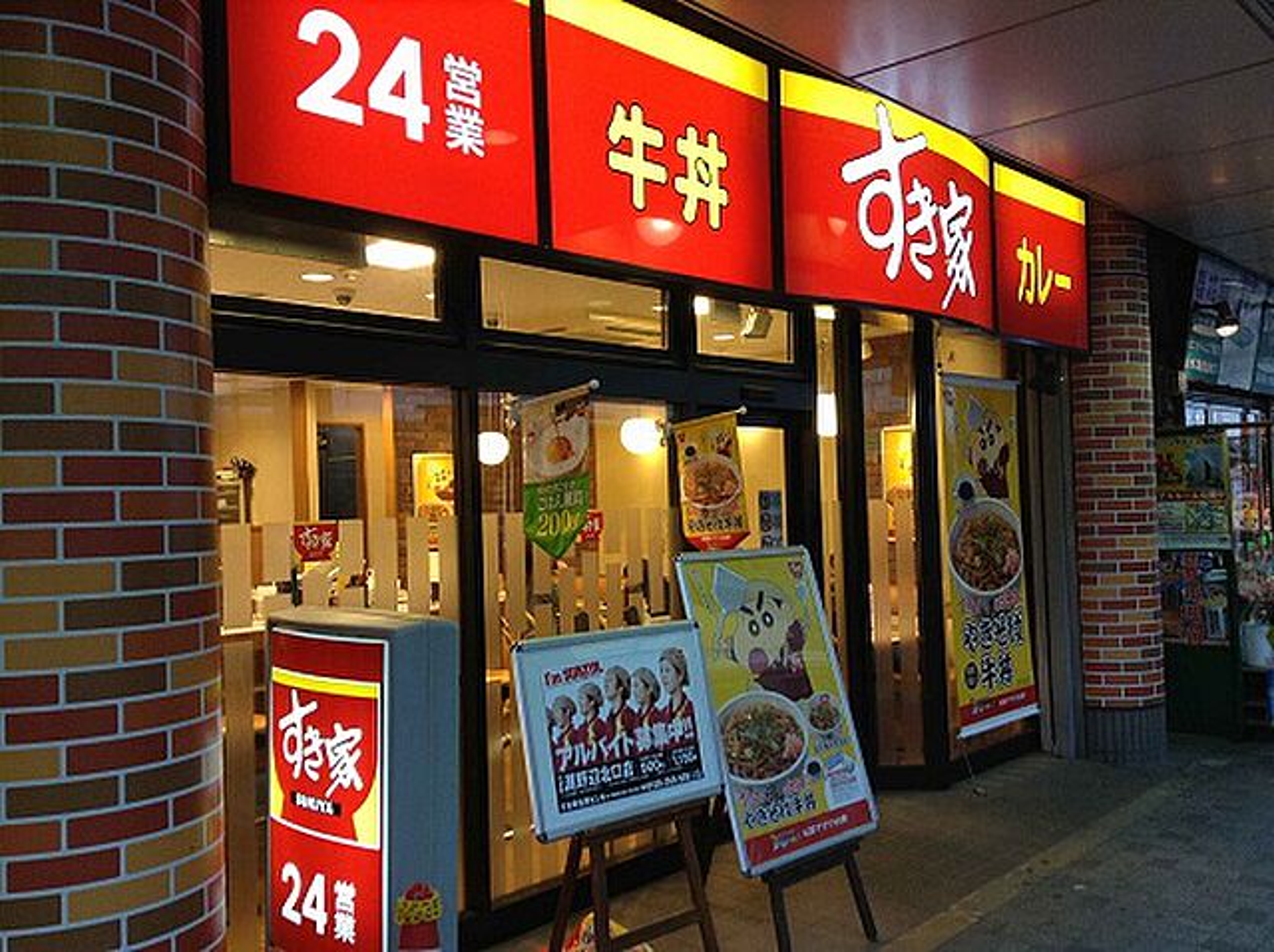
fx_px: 1213
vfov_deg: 42.8
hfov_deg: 55.4
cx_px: 637
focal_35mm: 33
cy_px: 476
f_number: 2.4
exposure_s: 1/24
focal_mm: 3.3
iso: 64
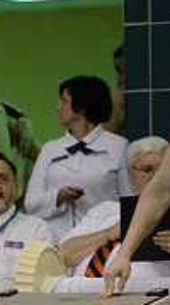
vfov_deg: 5.8
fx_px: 3013
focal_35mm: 374
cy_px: 199
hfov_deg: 3.2
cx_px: -318
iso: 8000
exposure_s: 1/500
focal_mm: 110
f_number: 2.8
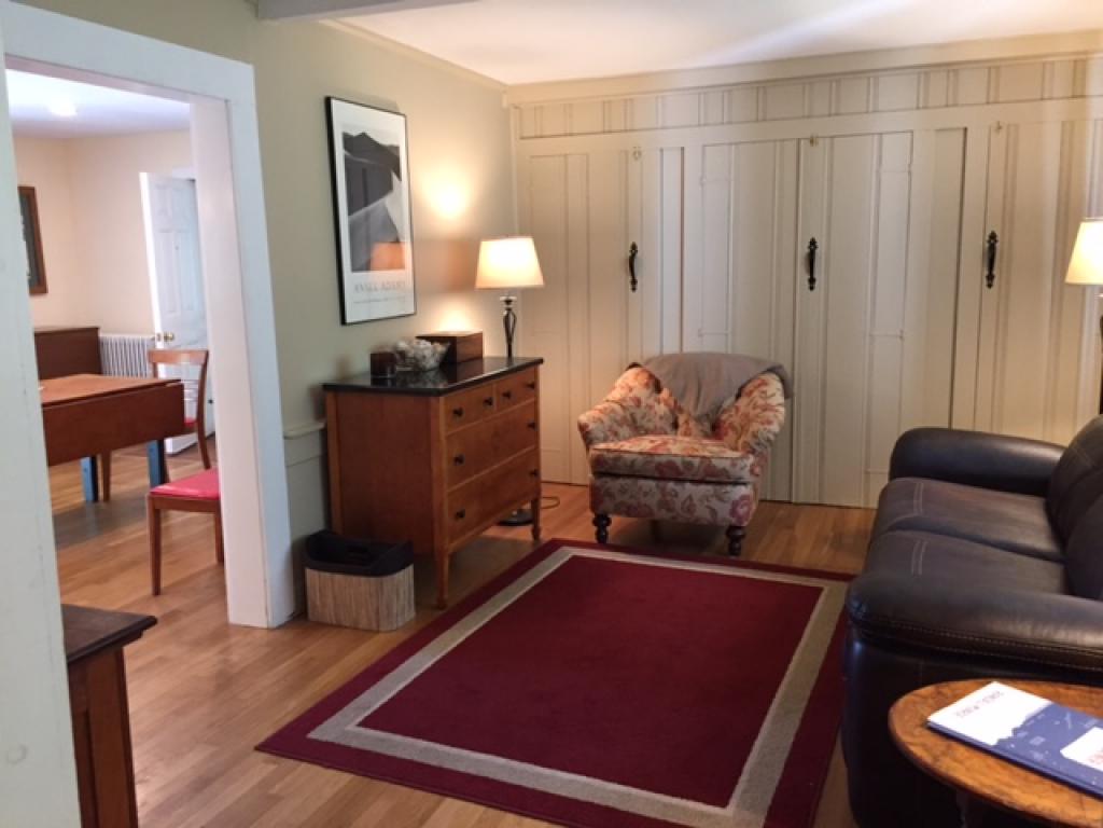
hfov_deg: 61.7
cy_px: 414
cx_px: 552
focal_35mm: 29
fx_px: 924
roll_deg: -0.3
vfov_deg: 48.2
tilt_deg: -10.2
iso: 160
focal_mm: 4.15
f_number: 2.2
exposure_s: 1/30
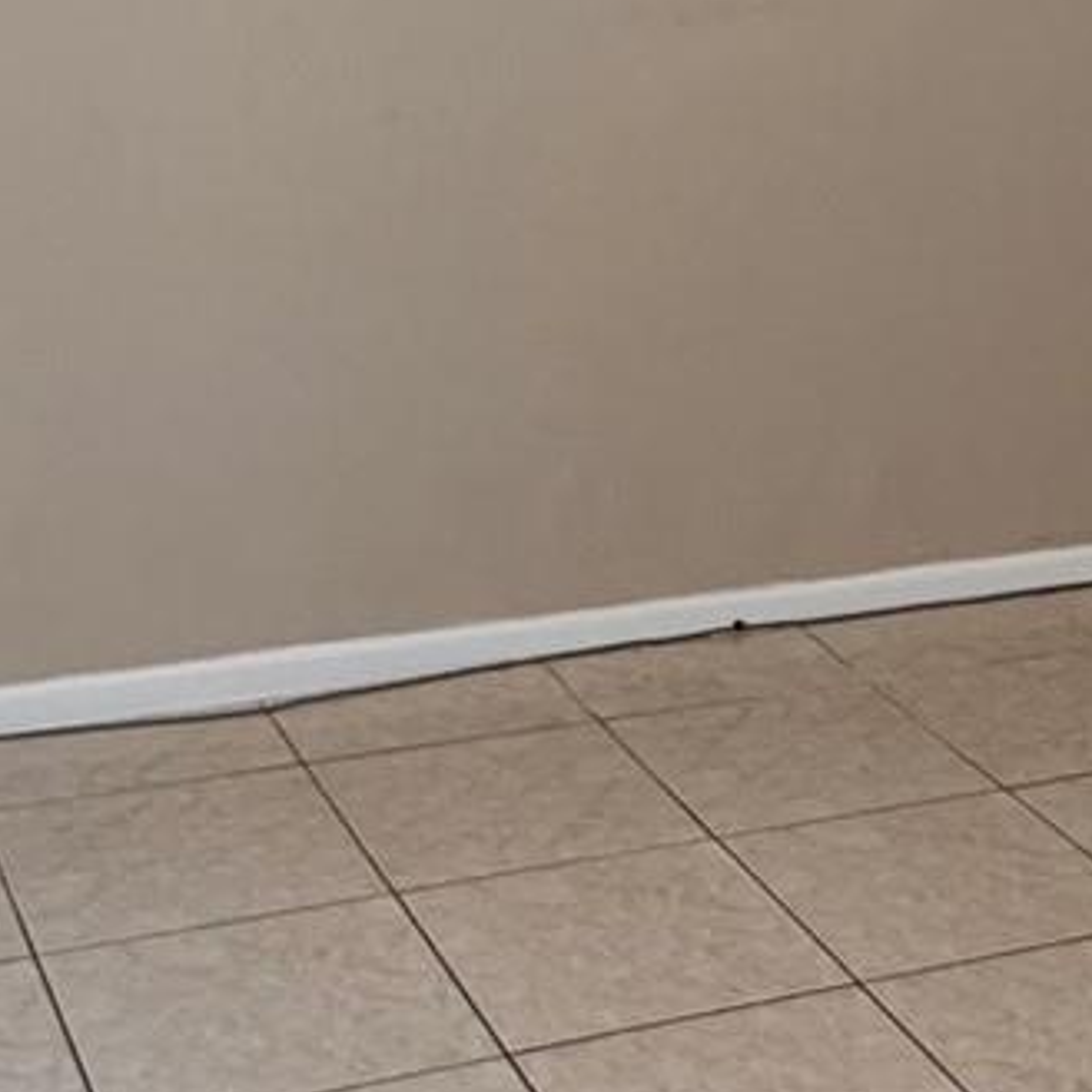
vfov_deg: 22.5
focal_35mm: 77
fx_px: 2748
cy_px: 531
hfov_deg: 22.1
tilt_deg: -19.5
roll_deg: -2.6
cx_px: 896
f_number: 2.2
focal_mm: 2.22
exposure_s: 1/88
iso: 320
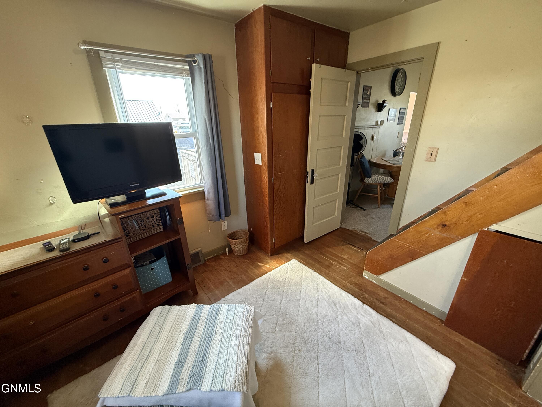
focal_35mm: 14
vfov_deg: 85.7
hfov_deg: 102.1
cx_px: 271
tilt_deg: -19.3
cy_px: 204
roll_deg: +0.5
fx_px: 219
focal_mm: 2.22
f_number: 2.2
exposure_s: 1/60
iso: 400
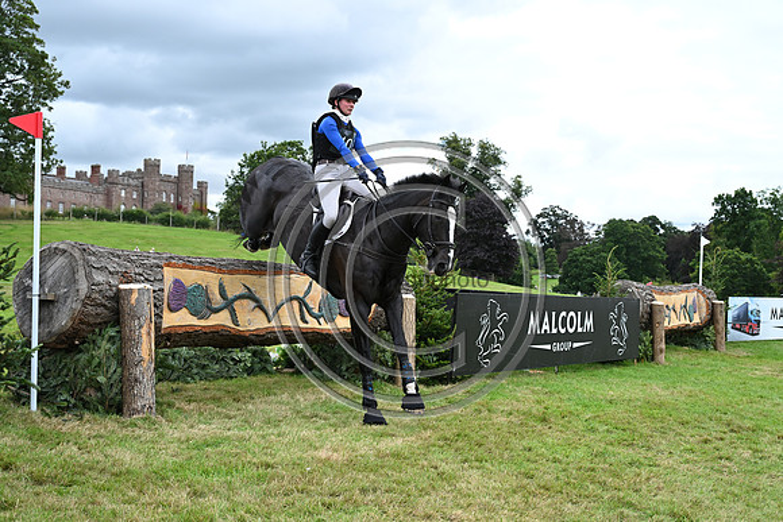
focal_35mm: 50
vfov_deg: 27.0
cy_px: 261
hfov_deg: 39.6
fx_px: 1088
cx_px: 392
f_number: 5.6
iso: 720
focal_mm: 50
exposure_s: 1/1250
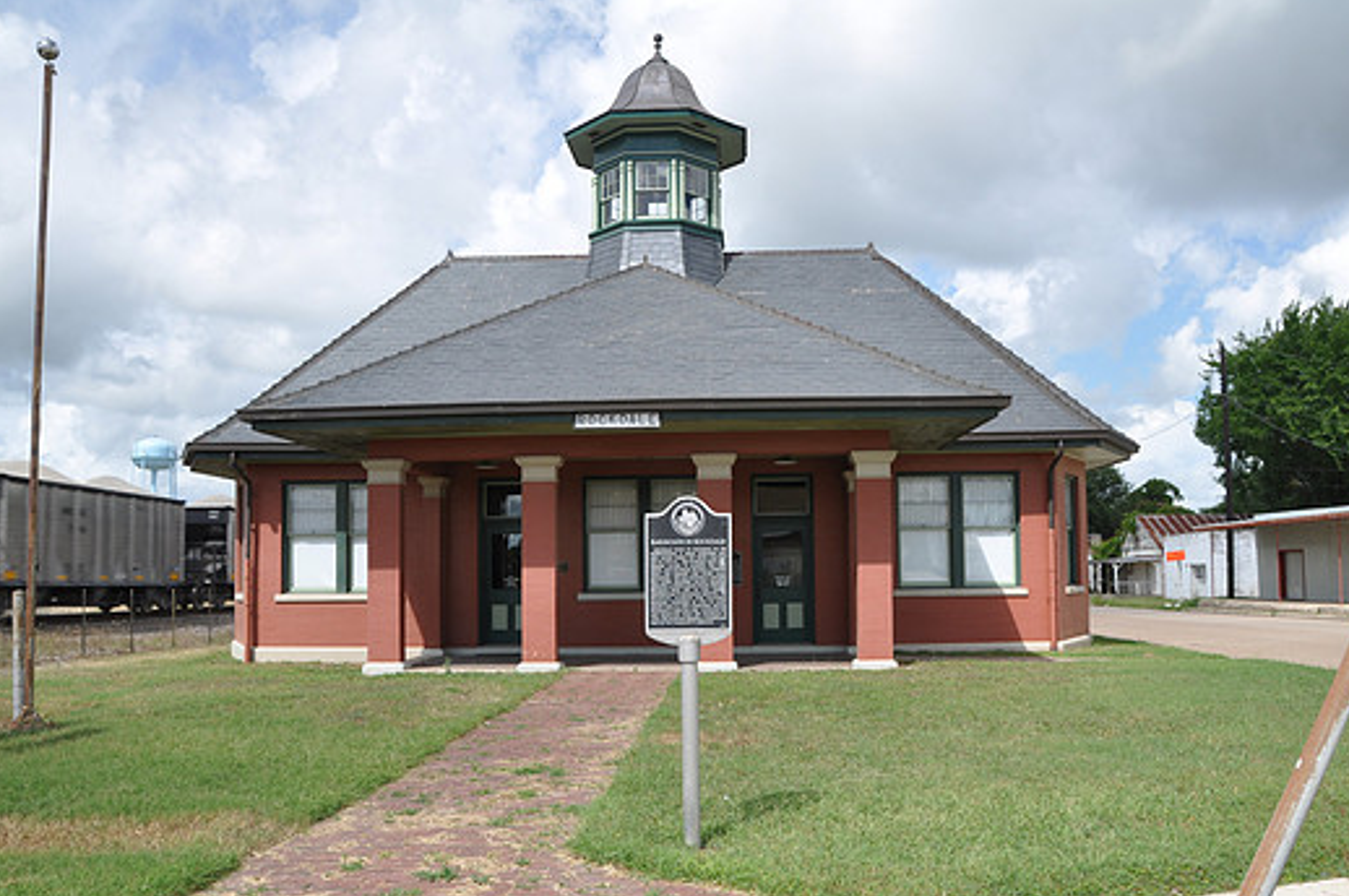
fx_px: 1069
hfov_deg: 64.4
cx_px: 721
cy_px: 494
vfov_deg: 45.4
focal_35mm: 29
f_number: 9
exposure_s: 1/80
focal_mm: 17
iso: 200
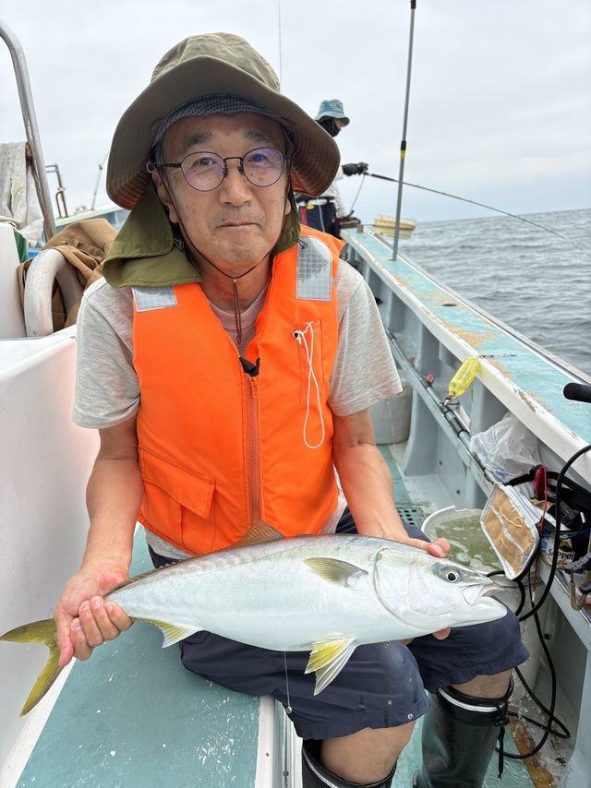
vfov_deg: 67.3
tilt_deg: -14.8
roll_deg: +2.8
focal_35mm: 26
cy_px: 394
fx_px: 592
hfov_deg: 53.0
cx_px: 296
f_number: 1.6
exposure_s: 1/1048
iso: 50
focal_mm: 5.96
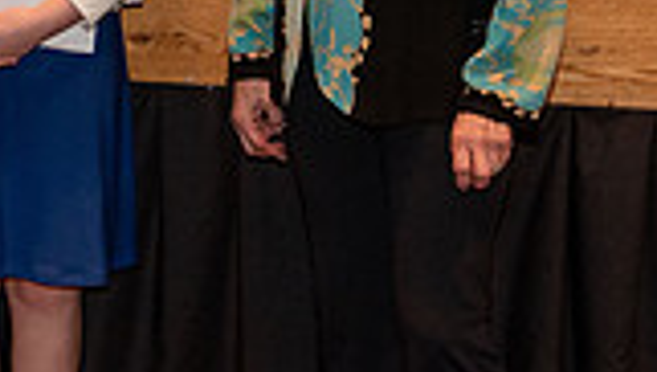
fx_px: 3593
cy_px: -64
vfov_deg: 5.9
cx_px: -325
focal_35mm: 206
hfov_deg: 10.1
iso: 1600
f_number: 4.5
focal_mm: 48
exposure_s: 1/100
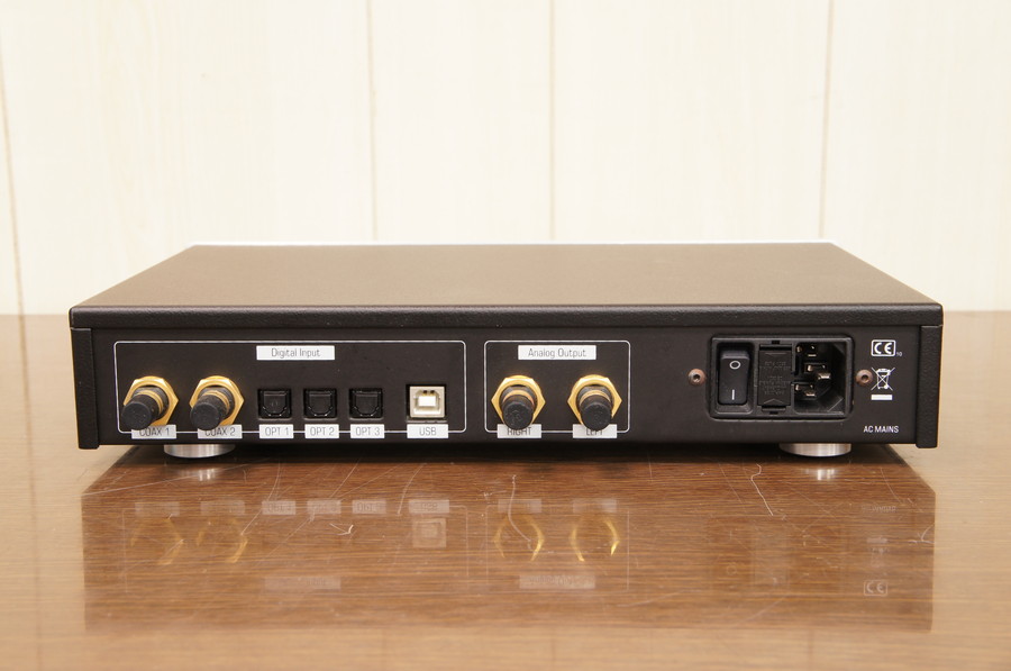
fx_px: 1388
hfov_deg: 40.0
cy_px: 336
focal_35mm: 50
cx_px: 506
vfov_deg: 27.2
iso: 400
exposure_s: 1/3
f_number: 10
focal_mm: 33
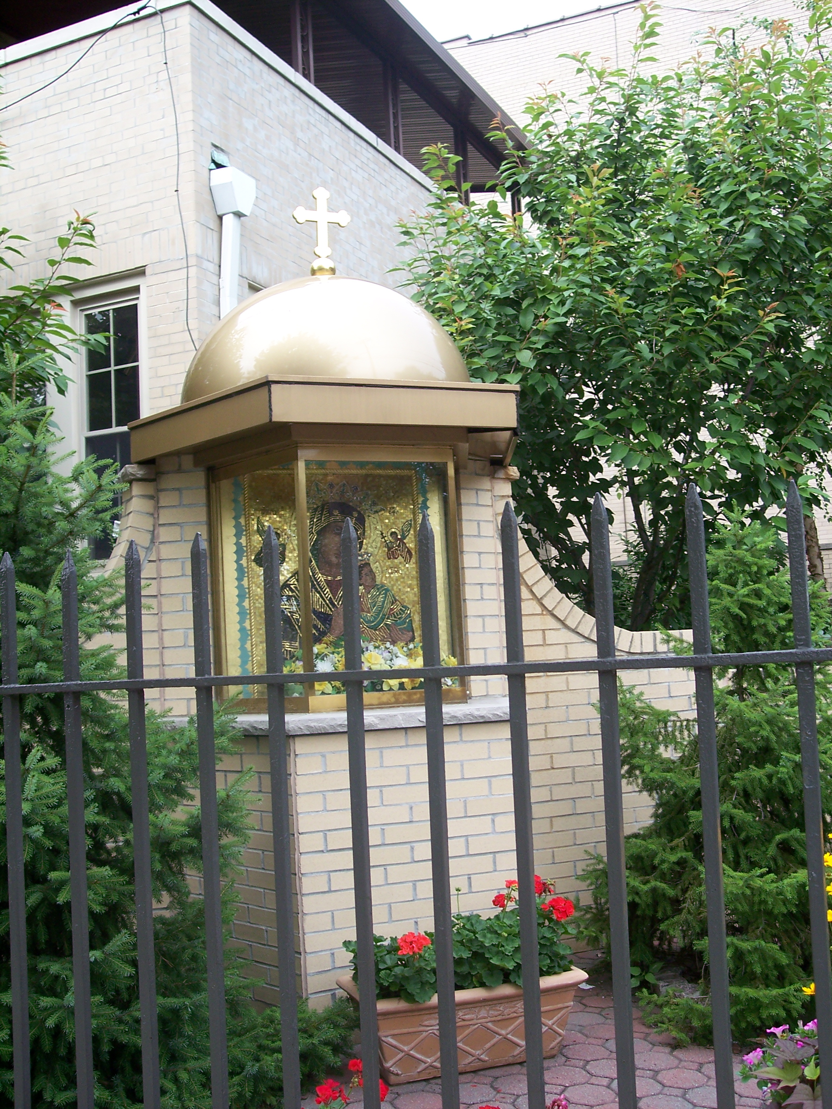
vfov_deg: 47.9
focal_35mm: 39
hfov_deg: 36.8
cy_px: 554
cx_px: 416
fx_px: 1250
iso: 100
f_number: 3.4
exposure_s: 1/180
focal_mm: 8
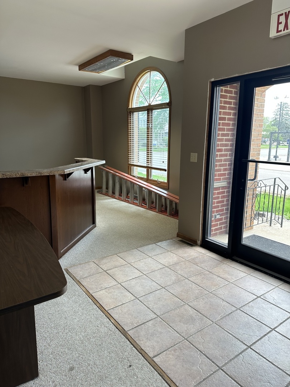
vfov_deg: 71.6
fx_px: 268
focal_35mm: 24
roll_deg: -1.7
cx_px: 145
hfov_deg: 56.8
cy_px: 194
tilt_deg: -10.3
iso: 64
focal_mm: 6.86
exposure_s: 1/120
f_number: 1.78
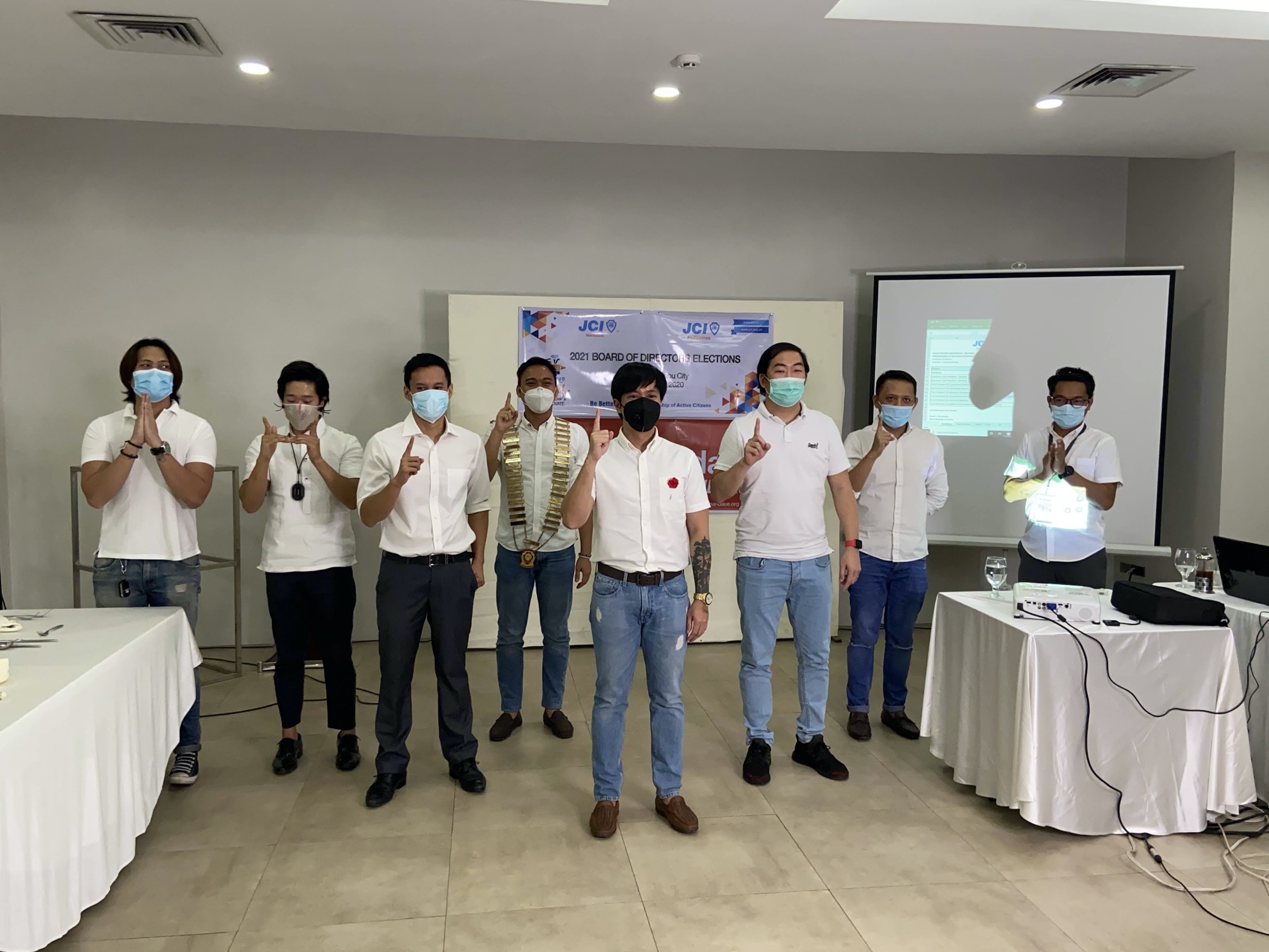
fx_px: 1063
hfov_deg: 61.7
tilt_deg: -4.8
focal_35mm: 29
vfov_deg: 48.2
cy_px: 476
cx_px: 634
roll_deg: +0.1
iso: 160
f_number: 1.8
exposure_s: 1/60
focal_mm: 4.25
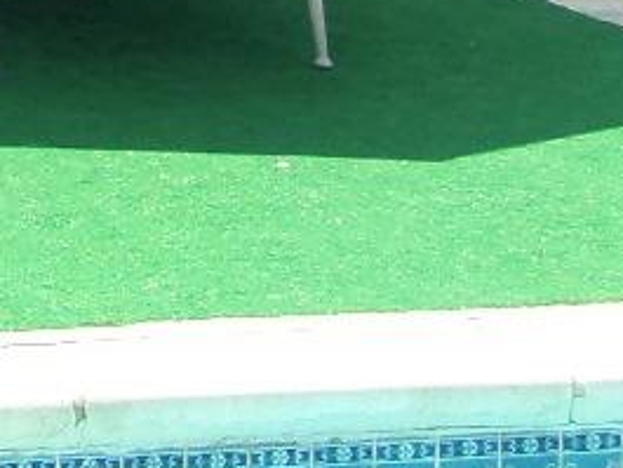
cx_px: -508
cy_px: -494
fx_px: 4789
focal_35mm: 266
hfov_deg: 7.2
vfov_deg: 5.5
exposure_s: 1/140
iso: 100
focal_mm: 8.7
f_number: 8.93
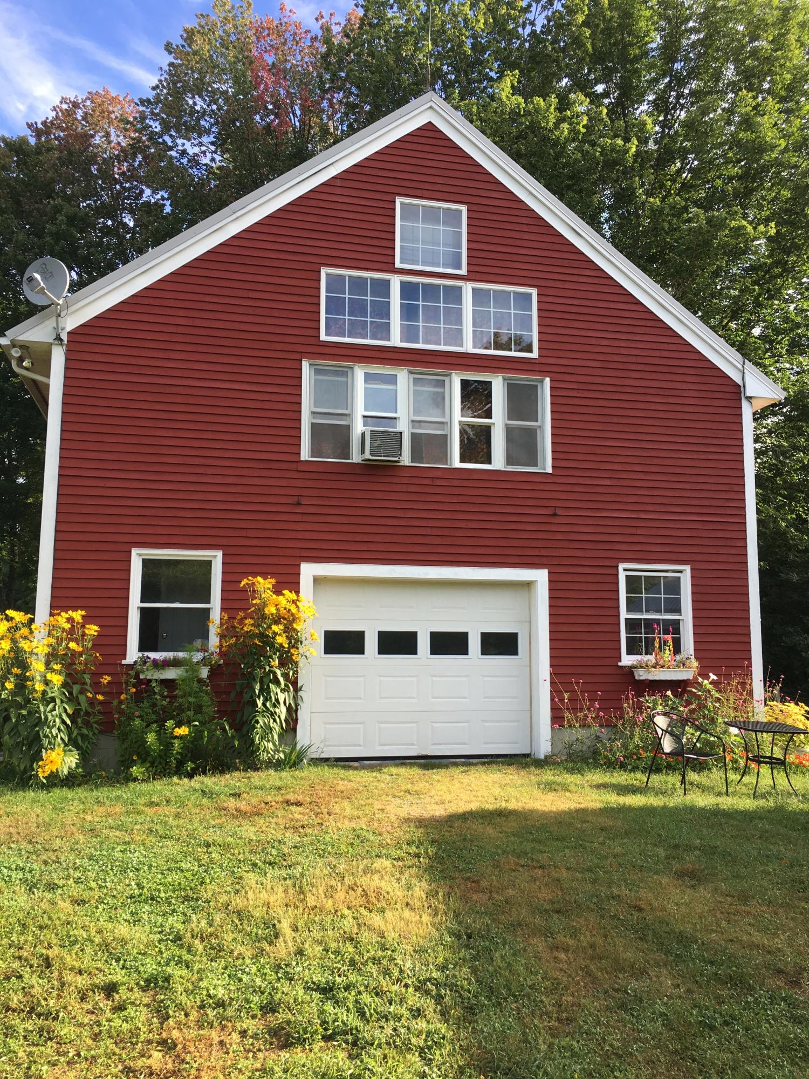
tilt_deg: +10.5
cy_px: 540
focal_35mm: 29
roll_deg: +0.4
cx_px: 404
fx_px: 904
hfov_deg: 48.2
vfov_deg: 61.7
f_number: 2.2
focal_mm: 4.15
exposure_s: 1/349
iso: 25
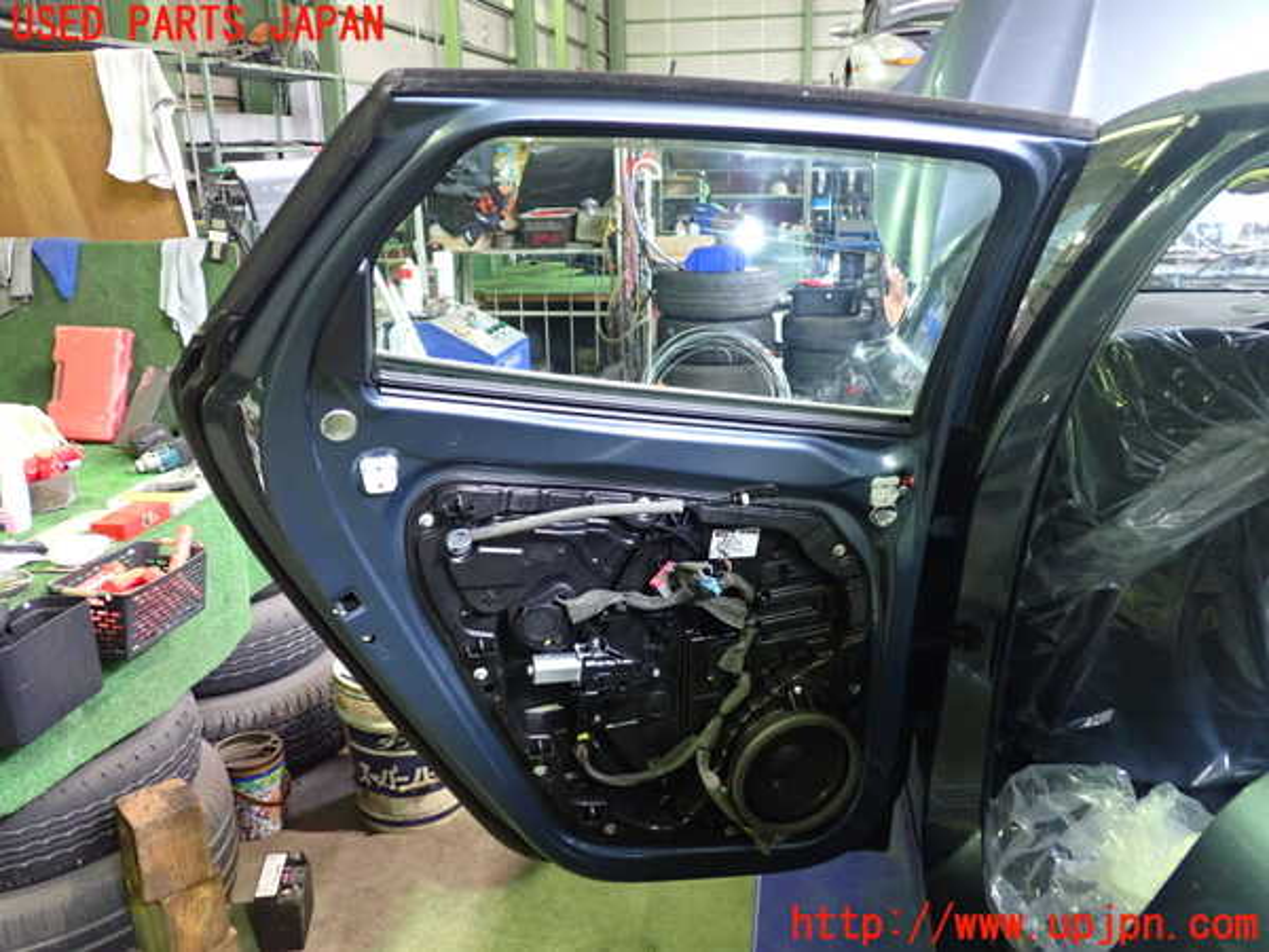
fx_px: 1100
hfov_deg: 60.0
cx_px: 634
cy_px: 476
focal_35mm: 30
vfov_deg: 46.8
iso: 800
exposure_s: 1/30
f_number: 2.3
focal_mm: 5.4
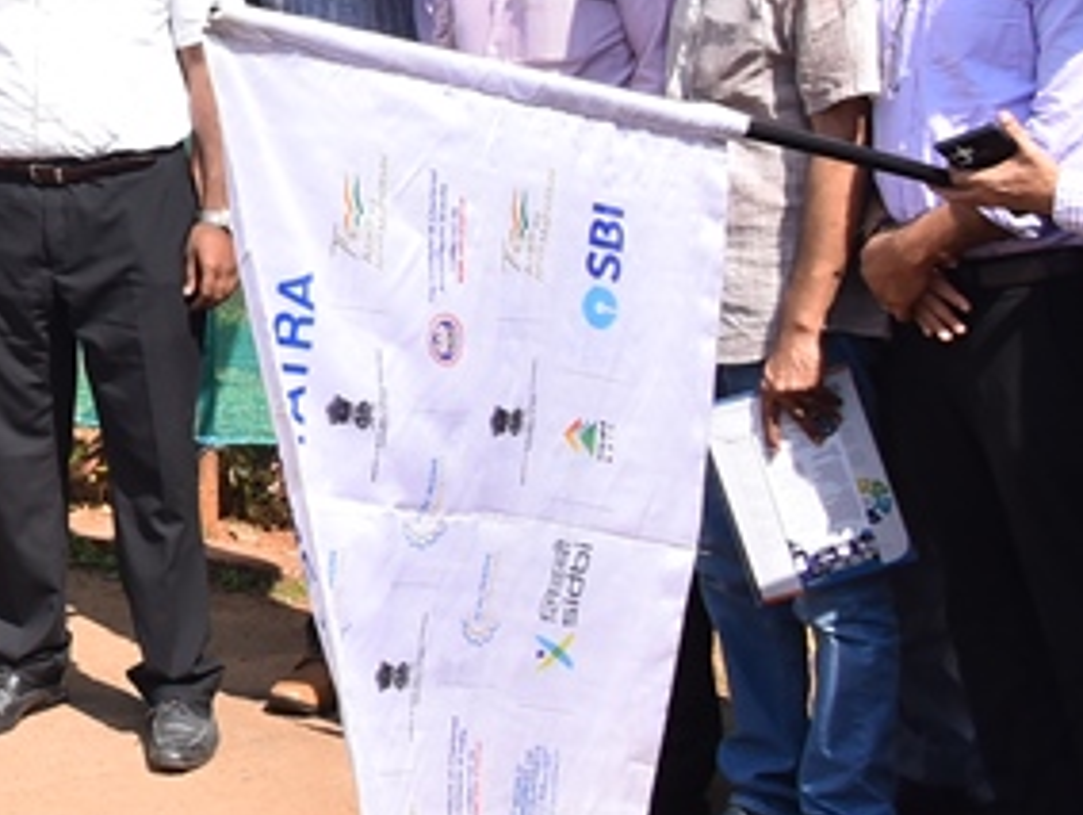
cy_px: -254
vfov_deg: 14.5
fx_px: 3070
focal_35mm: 98
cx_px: -989
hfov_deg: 16.2
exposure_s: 1/250
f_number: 16
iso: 640
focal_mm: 24
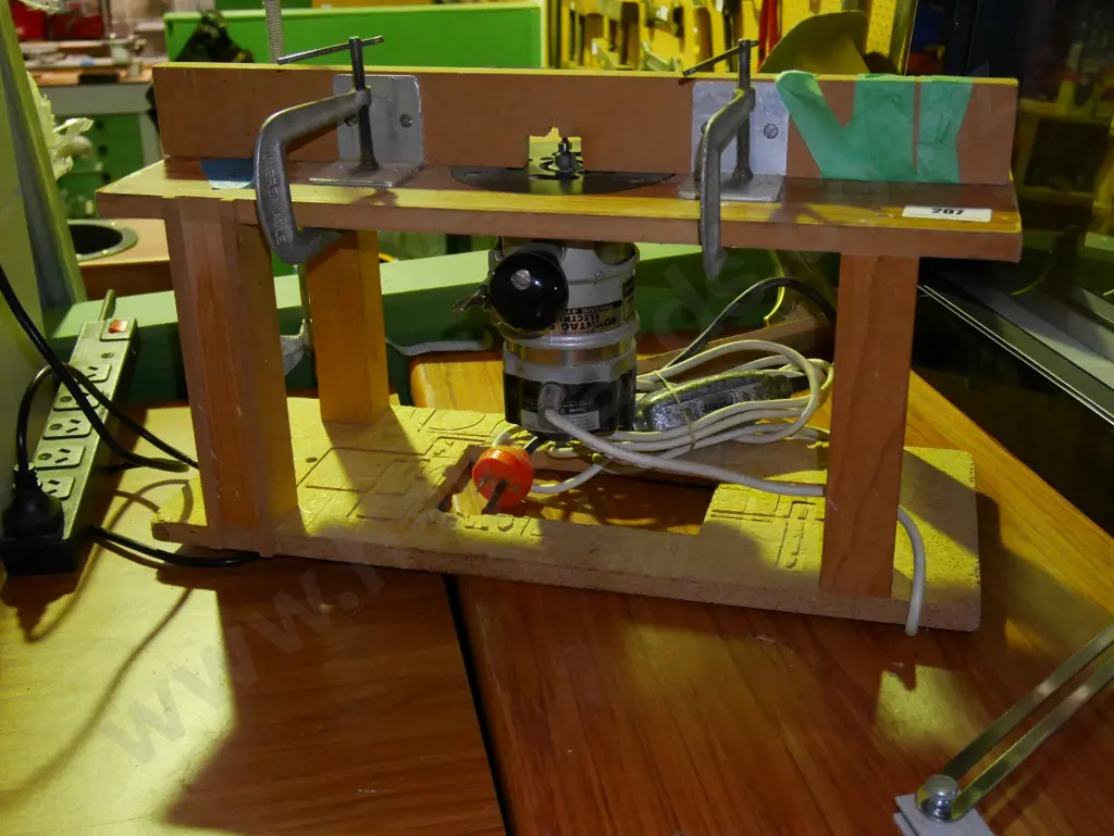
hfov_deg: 42.9
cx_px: 557
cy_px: 418
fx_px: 1417
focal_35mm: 44
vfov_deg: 32.9
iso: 3200
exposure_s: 1/60
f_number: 4.8
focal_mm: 22
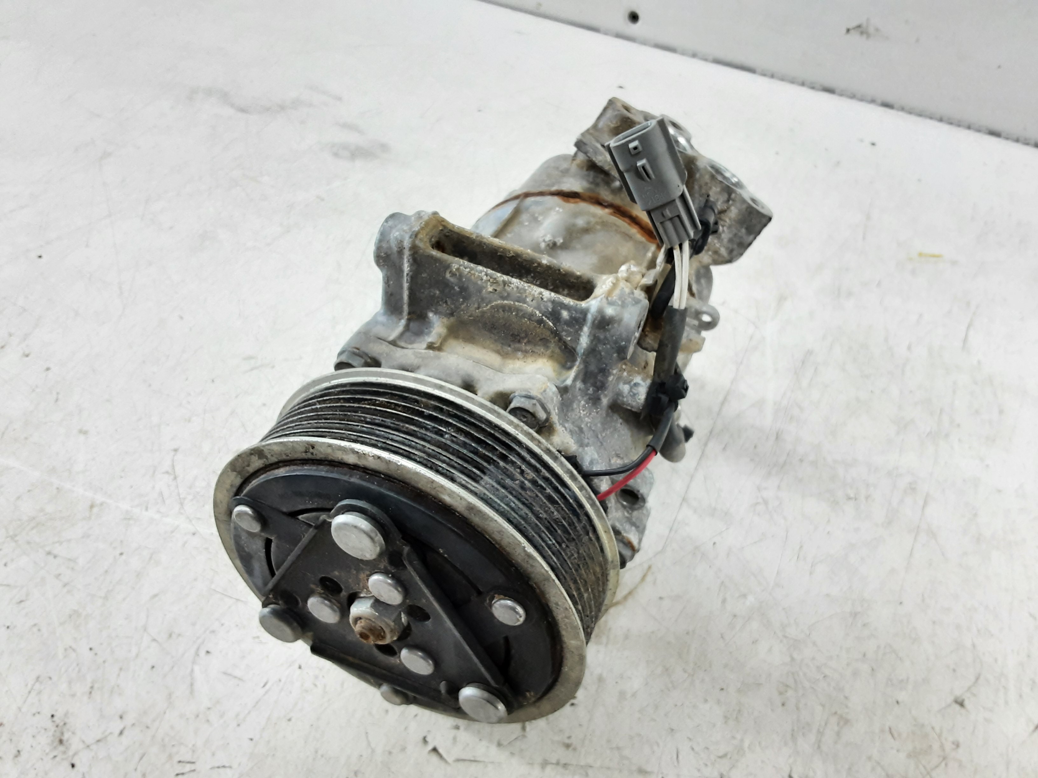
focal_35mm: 27
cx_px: 519
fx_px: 810
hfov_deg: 65.3
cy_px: 389
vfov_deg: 51.4
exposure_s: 1/50
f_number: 1.9
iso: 100
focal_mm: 2.91
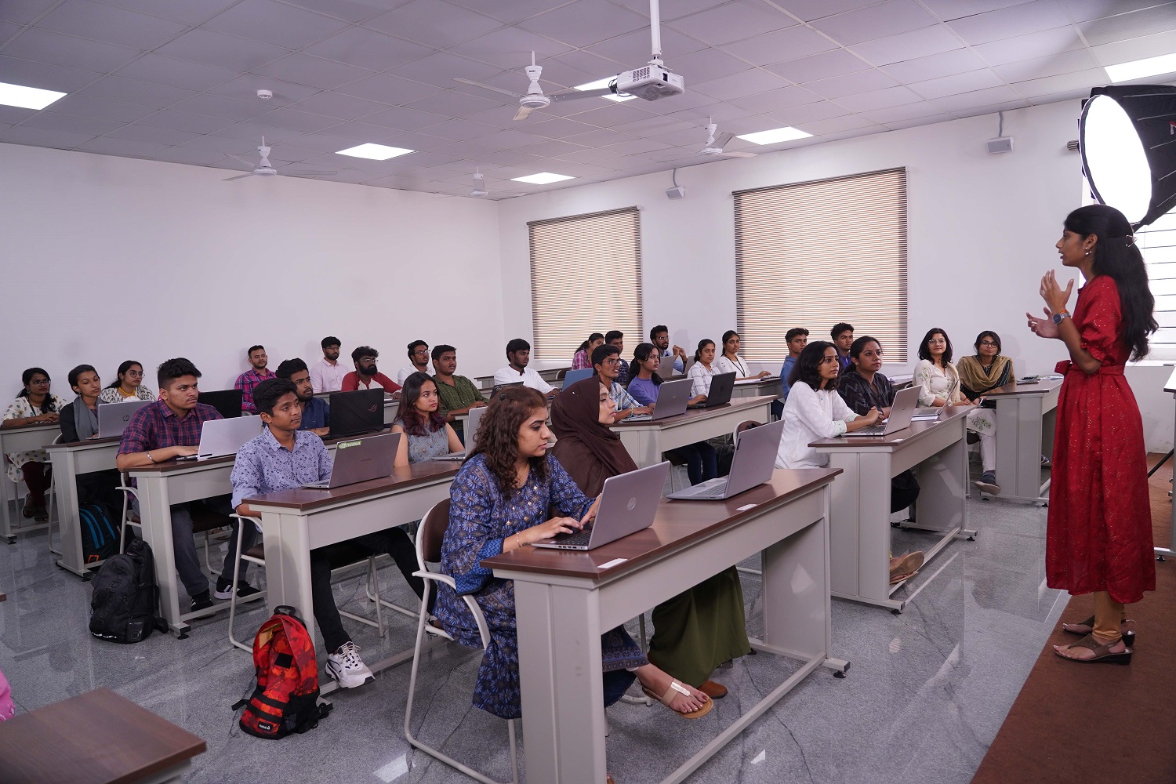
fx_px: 784
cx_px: 588
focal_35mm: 24
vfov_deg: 53.1
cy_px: 392
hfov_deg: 73.7
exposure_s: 1/250
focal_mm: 24
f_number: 4
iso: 800
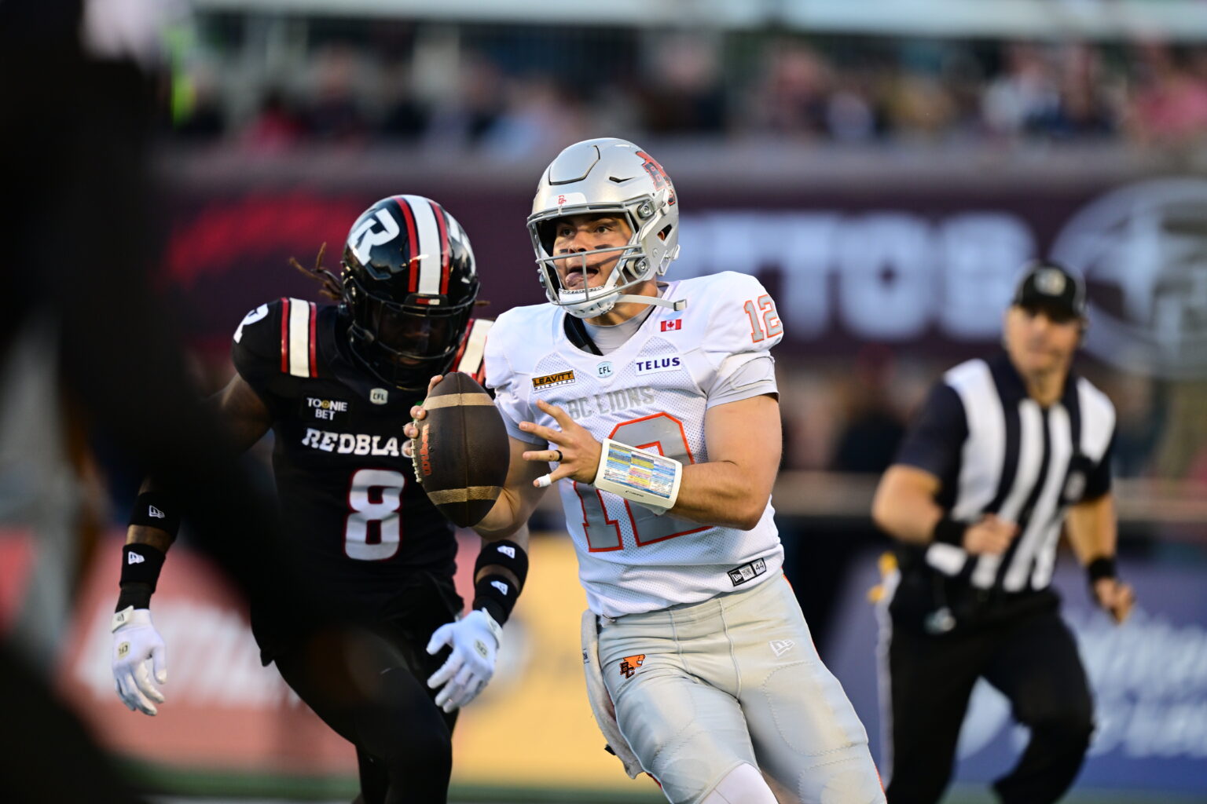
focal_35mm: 400
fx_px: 13410
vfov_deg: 3.4
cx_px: 604
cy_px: 402
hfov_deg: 5.2
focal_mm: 400
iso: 1250
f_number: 3.2
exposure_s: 1/1250
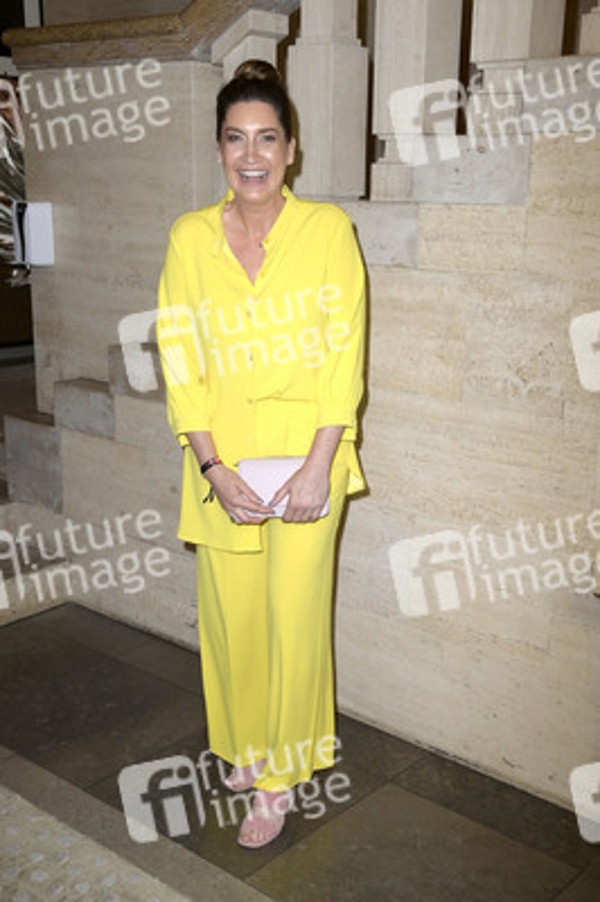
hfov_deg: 31.8
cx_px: 300
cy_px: 451
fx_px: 1052
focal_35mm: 42
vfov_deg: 46.4
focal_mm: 42
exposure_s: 1/200
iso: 640
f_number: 5.6
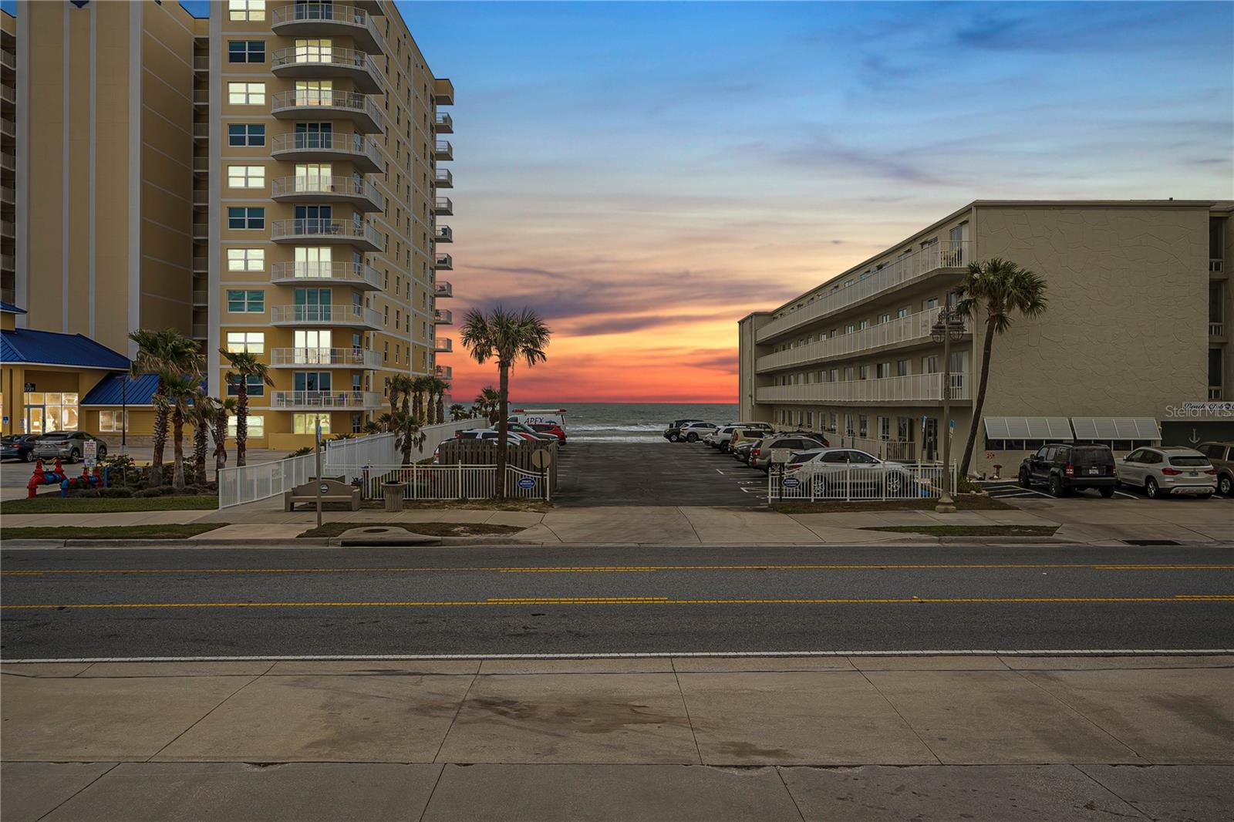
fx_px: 1028
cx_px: 617
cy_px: 411
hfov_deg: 61.9
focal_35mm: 30
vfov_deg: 43.6
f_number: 5
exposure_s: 1/400
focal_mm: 20
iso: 100
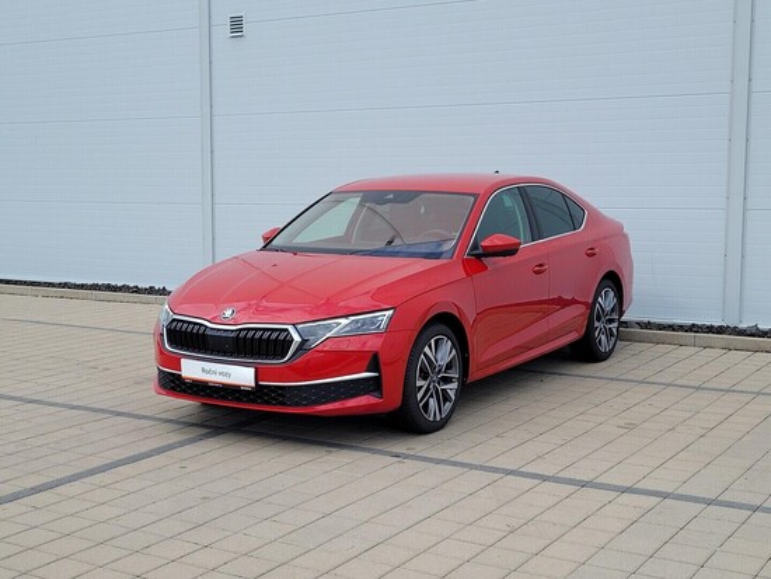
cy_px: 290
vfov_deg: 53.1
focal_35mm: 26
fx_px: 579
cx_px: 386
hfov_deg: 67.3
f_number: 1.8
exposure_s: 1/1272
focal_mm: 5.4
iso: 40
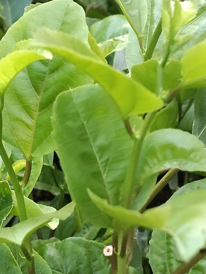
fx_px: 611
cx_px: 72
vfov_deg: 25.3
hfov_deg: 19.1
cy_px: 158
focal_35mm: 77
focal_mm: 4.05
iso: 5888
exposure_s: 1/267
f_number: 1.8
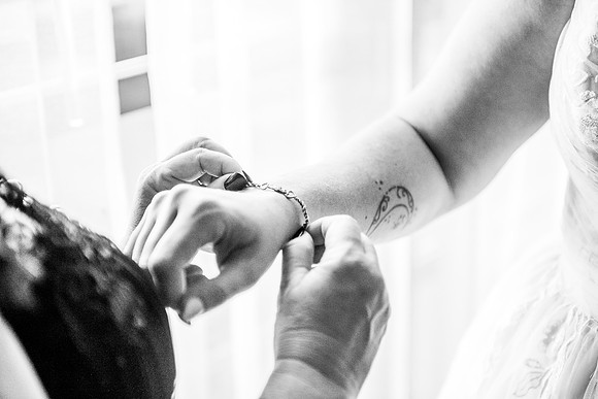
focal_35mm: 62
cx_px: 299
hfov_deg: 32.4
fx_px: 1030
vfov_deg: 21.9
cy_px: 200
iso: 1600
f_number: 2.8
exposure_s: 1/400
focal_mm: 62
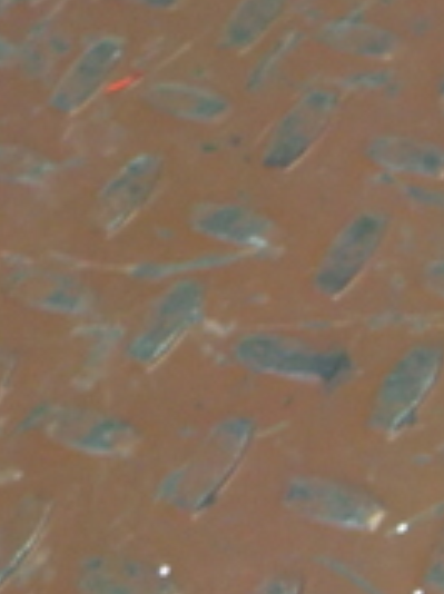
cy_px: 597
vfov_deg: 17.8
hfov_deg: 12.1
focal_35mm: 108
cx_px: 905
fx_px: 1851
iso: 220
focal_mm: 4.1
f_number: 3.3
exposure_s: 1/30
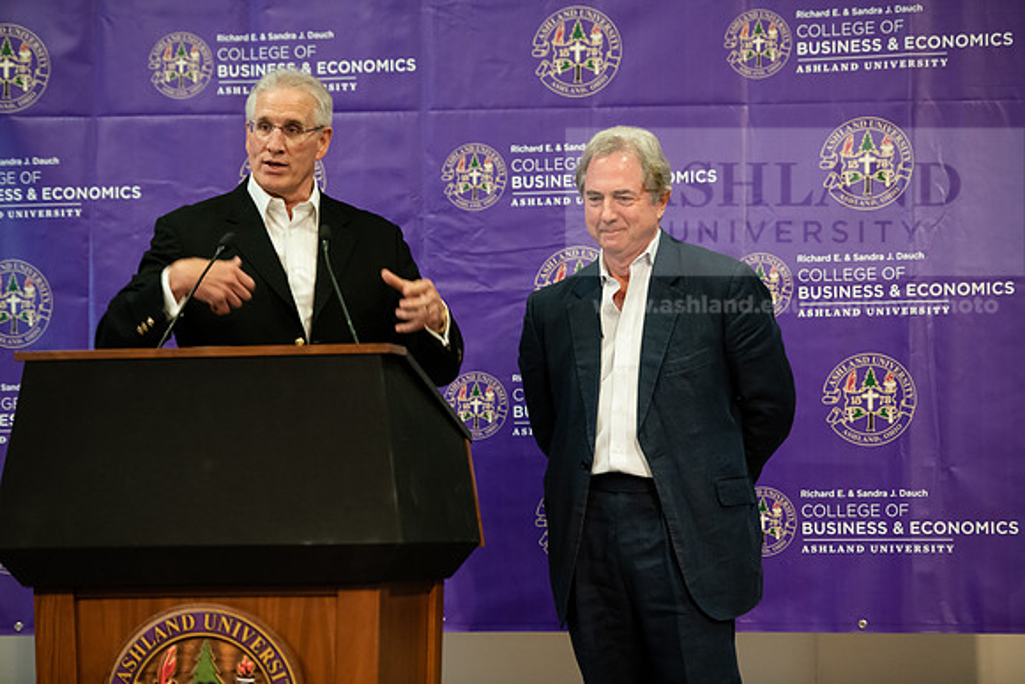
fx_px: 3560
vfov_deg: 11.0
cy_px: 342
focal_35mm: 125
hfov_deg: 16.4
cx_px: 512
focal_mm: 125
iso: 2000
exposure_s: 1/200
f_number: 3.2
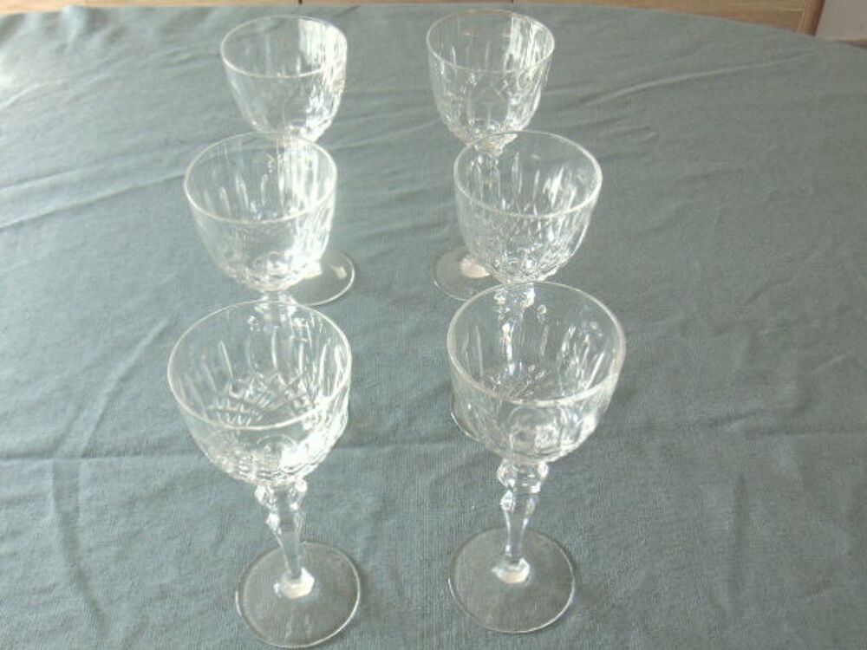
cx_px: 434
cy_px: 325
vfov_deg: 34.3
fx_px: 1052
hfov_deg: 44.8
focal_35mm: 42
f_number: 3.3
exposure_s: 1/50
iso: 80
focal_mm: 7.6
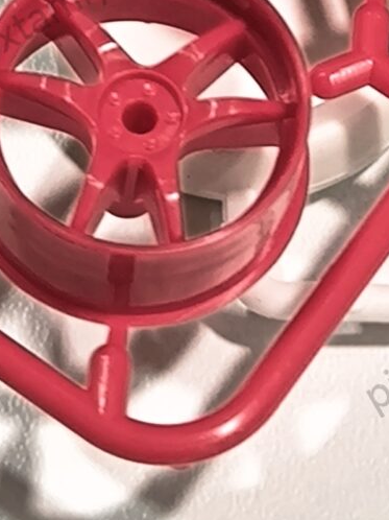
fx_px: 3314
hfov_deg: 6.7
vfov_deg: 8.8
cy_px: -170
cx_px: 443
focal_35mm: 221
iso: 400
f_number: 1.9
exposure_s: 1/101
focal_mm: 6.92
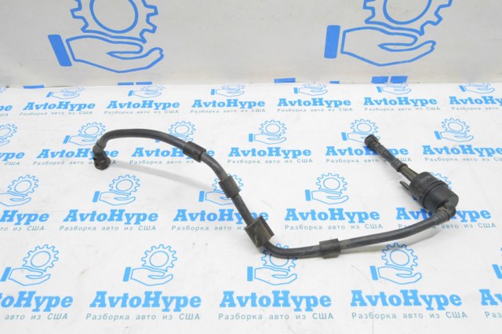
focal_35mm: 30
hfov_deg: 62.0
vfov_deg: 43.5
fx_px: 418
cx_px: 251
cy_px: 167
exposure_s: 1/15
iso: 6400
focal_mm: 20
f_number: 20
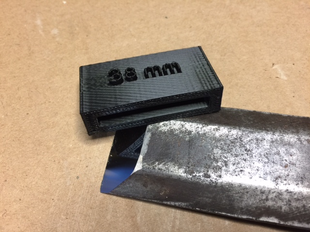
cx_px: 155
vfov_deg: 48.2
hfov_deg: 61.7
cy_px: 116
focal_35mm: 29
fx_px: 260
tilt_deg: -60.4
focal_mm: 4.15
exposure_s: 1/17
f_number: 2.2
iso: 50
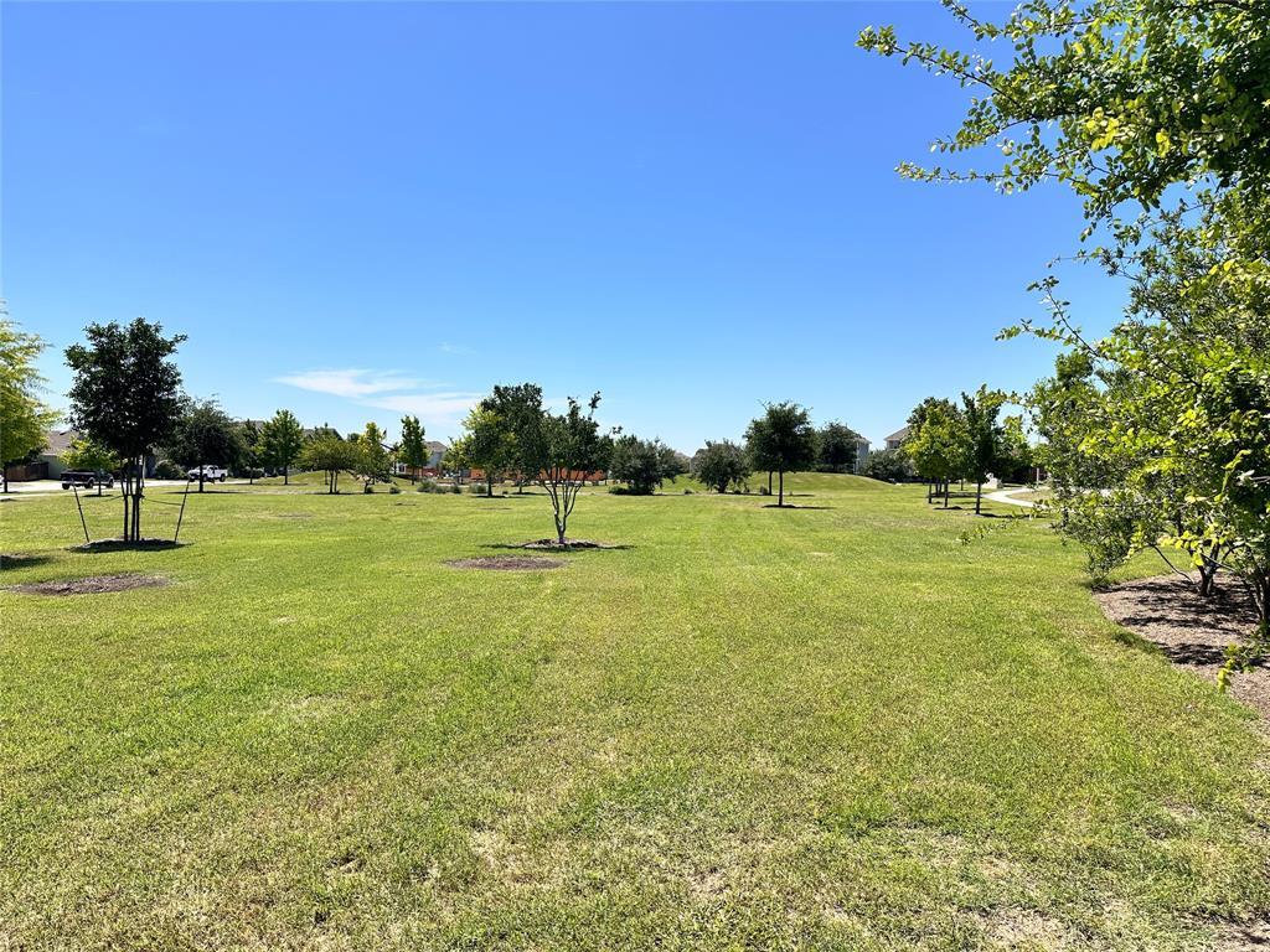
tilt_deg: -0.6
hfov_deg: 71.6
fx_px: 881
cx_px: 635
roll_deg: -0.8
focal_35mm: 24
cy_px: 476
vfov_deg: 56.8
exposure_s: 1/5000
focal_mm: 6.86
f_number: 1.78
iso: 80
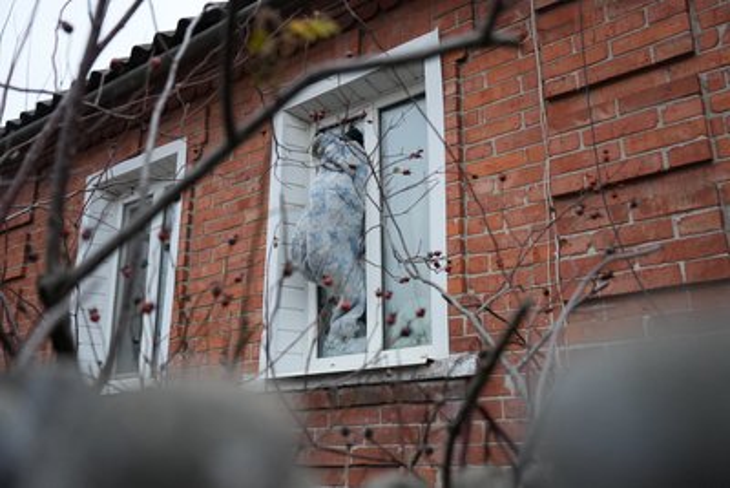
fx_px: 730
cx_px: 365
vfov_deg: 36.9
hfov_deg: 53.1
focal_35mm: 36
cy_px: 244
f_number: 3.2
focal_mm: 36
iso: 5000
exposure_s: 1/500
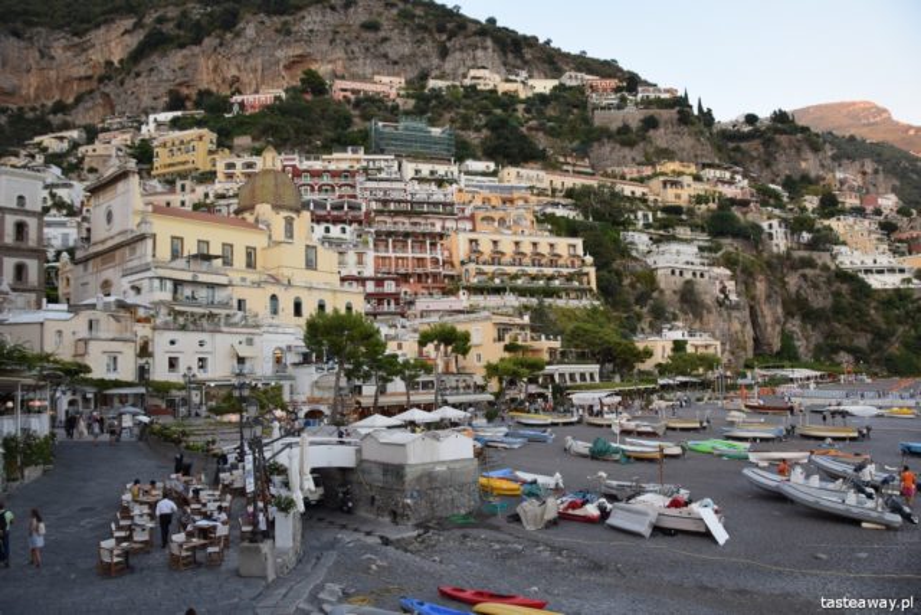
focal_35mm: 27
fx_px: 691
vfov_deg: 48.0
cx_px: 460
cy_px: 308
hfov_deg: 67.4
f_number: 5.6
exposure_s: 1/125
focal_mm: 18
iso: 400
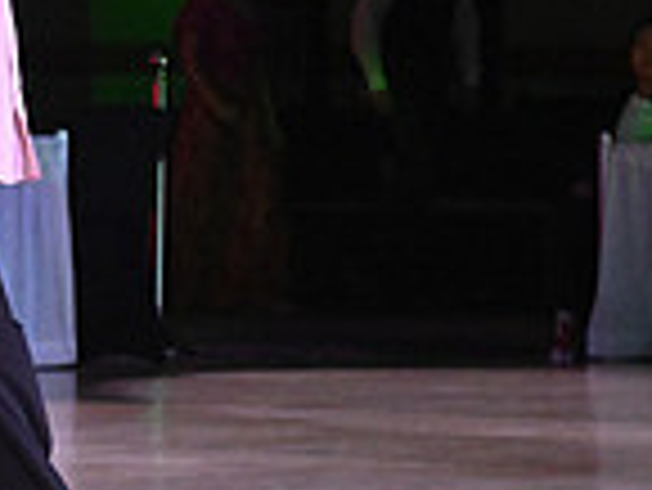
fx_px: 8690
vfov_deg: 3.2
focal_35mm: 461
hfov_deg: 4.3
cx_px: -513
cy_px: 133
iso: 5000
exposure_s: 1/400
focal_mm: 120
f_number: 5.6
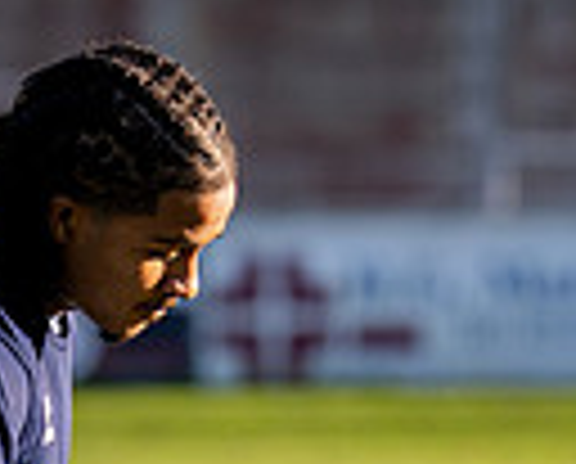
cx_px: -38
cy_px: 908
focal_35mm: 845
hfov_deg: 2.3
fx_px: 14438
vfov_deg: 1.8
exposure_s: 1/2500
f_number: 2.8
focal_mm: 135
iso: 400
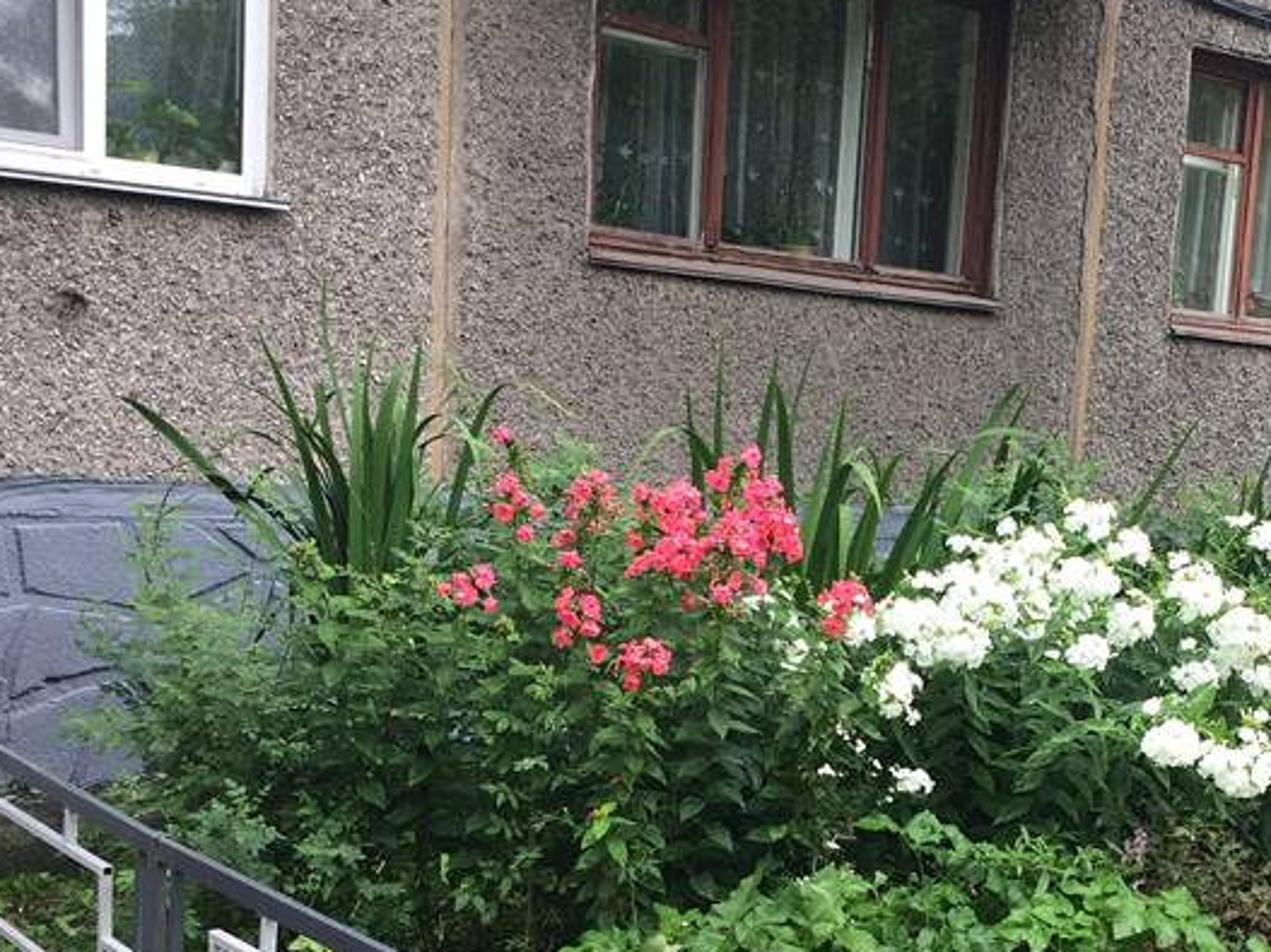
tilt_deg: -8.1
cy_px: 713
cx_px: 943
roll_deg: -1.6
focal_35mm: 55
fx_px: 2019
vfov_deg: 26.2
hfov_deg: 34.3
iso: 32
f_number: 2.2
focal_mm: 4.15
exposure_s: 1/265
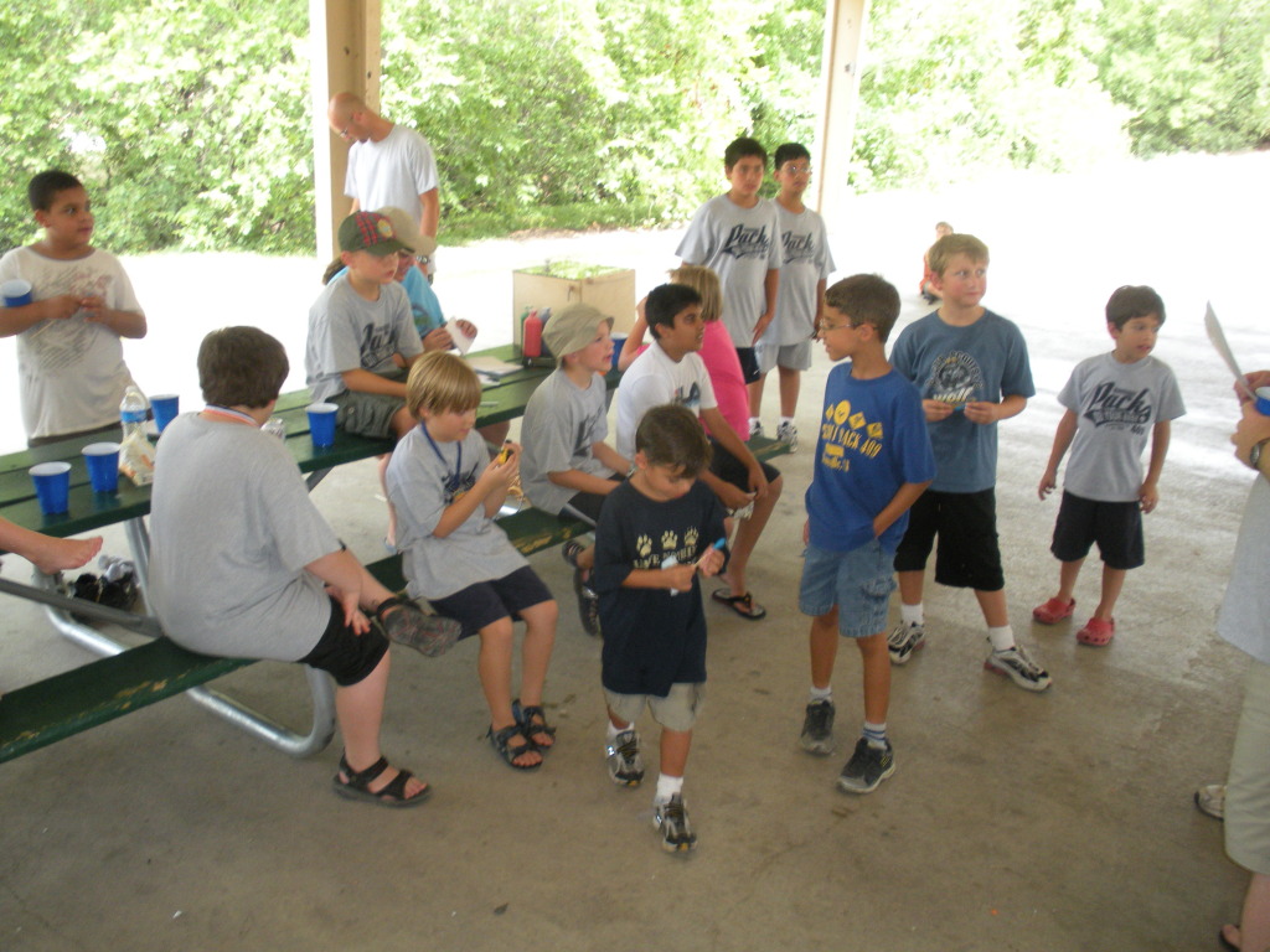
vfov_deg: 39.7
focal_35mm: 36
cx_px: 635
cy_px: 476
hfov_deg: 51.4
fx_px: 1321
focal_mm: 6.3
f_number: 3.5
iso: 173
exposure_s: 1/58.4
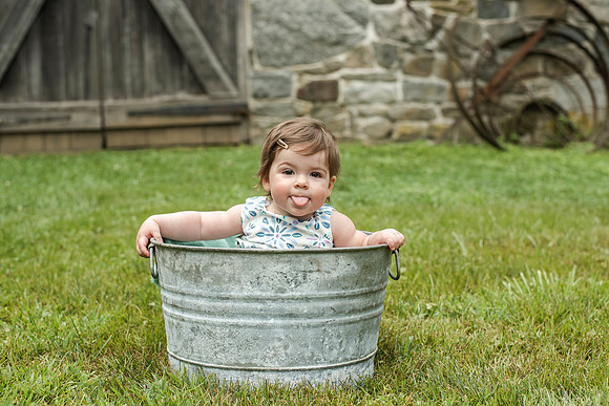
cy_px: 199
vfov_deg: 25.5
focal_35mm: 53
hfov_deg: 37.4
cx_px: 306
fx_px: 898
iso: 640
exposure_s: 1/2000
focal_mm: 50
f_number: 3.5
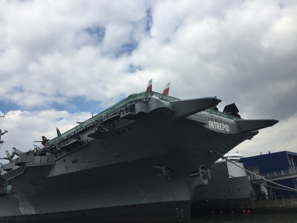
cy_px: 112
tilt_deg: +20.0
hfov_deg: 61.7
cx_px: 148
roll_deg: +3.1
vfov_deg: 48.2
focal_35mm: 29
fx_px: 249
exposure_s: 1/2825
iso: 32
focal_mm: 4.15
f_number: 2.2
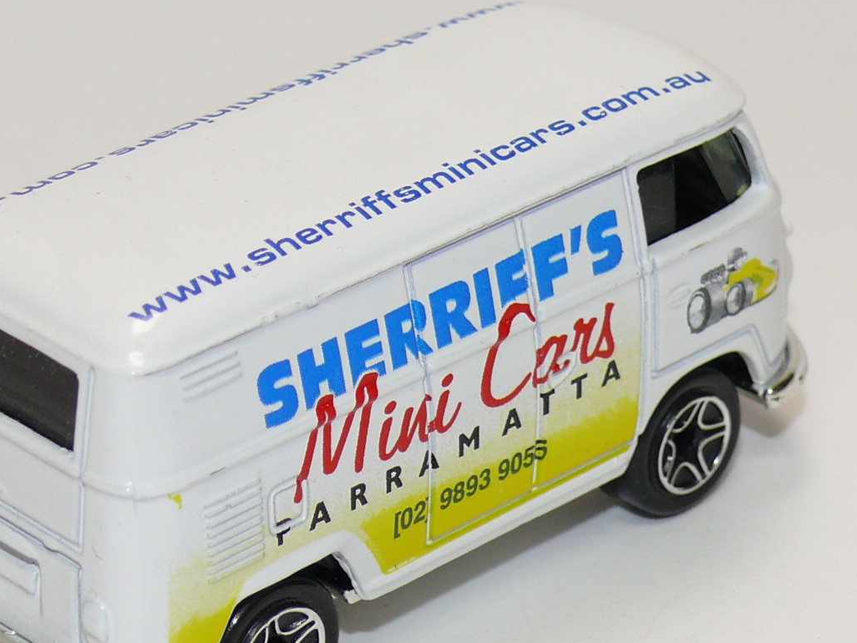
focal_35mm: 159
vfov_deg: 9.3
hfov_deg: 12.4
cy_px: 365
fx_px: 3937
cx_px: 359
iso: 100
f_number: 4
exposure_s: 1/30
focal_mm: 13.3
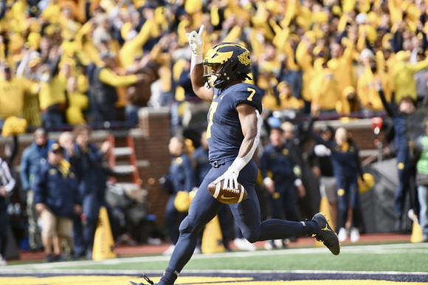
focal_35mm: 300
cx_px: 214
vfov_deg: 4.6
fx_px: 3564
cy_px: 142
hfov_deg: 6.9
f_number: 2.8
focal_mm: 200
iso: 400
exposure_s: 1/3200
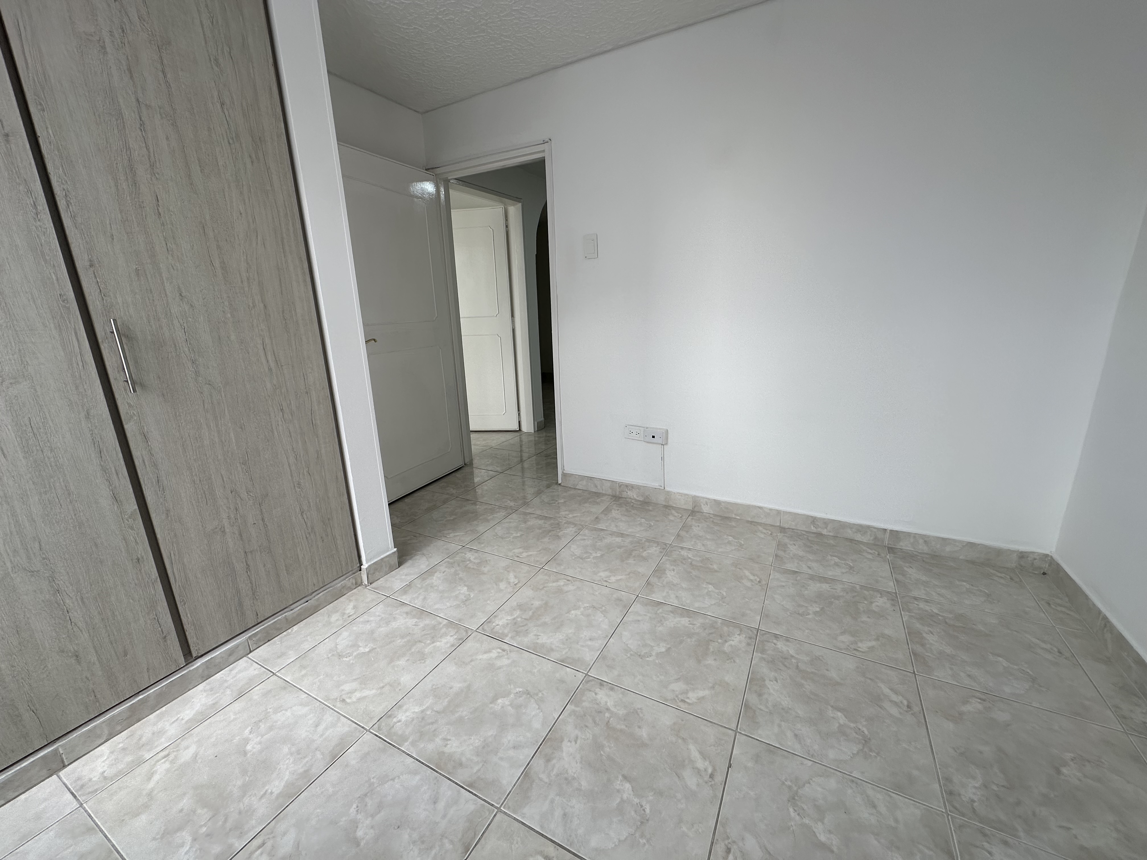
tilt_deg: -14.6
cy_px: 430
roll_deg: +1.4
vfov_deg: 85.7
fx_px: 464
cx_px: 574
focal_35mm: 14
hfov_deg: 102.1
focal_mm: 2.22
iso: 40
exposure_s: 1/147
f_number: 2.2
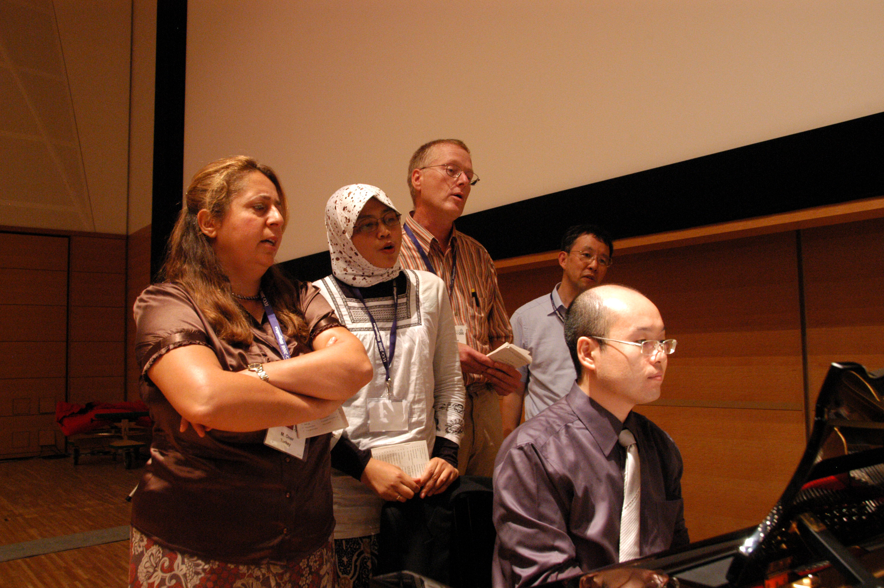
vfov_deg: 43.5
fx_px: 736
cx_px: 442
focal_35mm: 30
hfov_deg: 62.0
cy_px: 294
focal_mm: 20
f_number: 5.6
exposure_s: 1/30
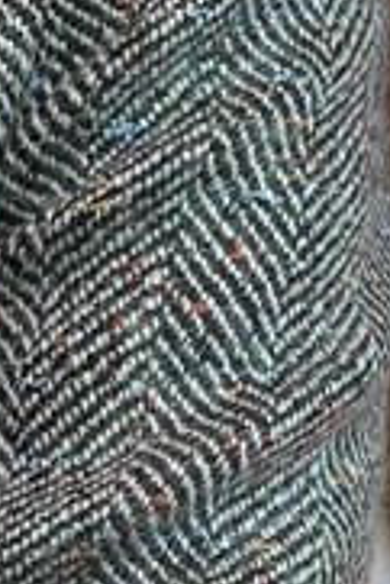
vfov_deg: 2.1
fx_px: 16202
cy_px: 79
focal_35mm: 999
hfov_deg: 1.4
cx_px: -815
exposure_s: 1/250
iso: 2000
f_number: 5
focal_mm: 134
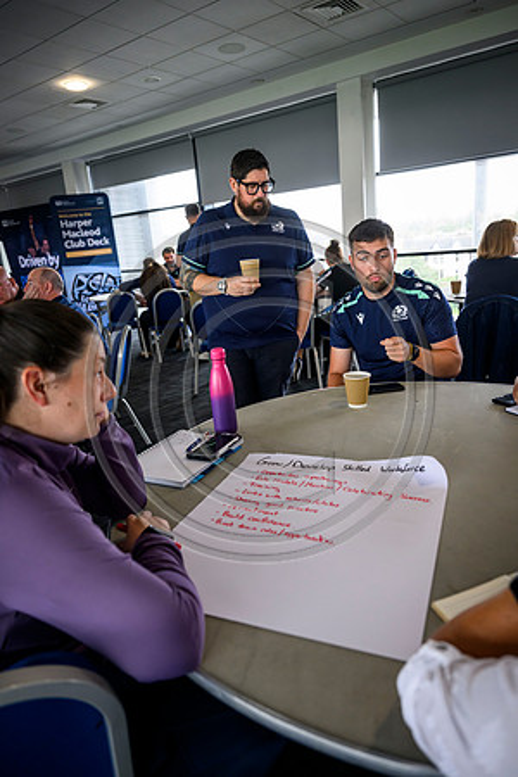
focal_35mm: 24
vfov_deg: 73.7
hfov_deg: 53.1
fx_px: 518
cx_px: 259
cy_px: 388
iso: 2000
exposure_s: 1/500
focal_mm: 24
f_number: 3.2
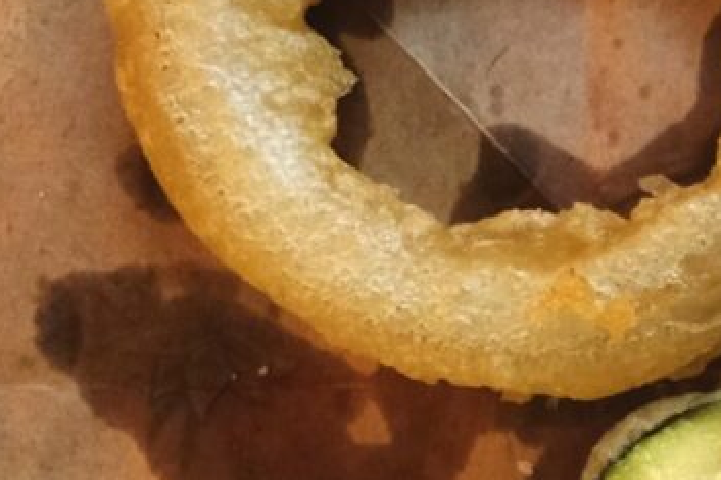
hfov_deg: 8.5
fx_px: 3923
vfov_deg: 6.9
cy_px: 638
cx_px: 2275
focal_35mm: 196
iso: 200
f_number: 2.8
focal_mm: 18
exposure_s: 1/20
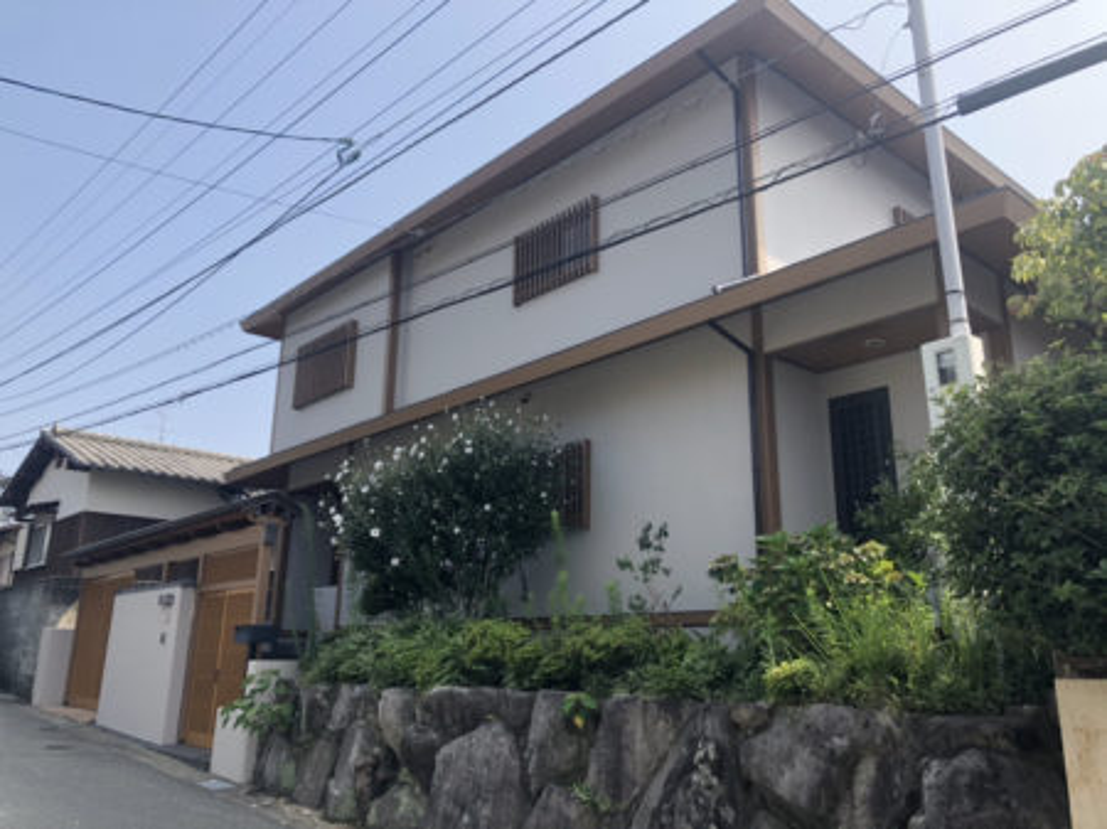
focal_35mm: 28
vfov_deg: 49.7
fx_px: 895
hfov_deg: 63.5
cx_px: 554
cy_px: 414
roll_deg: -0.1
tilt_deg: +15.0
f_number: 1.8
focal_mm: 3.99
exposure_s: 1/1312
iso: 20
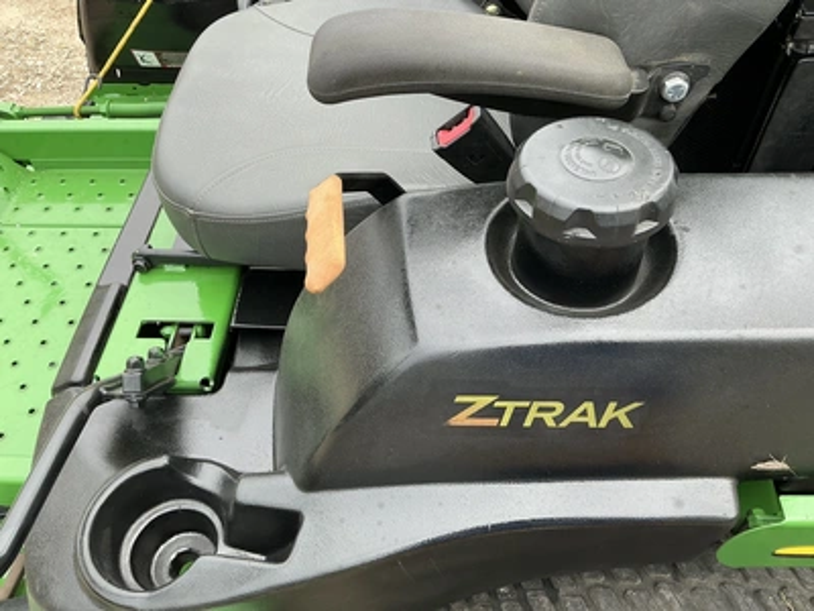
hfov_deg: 63.4
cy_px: 306
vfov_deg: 49.7
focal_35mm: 28
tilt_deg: -49.3
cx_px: 407
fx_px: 658
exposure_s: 1/259
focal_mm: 3
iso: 25
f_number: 1.8
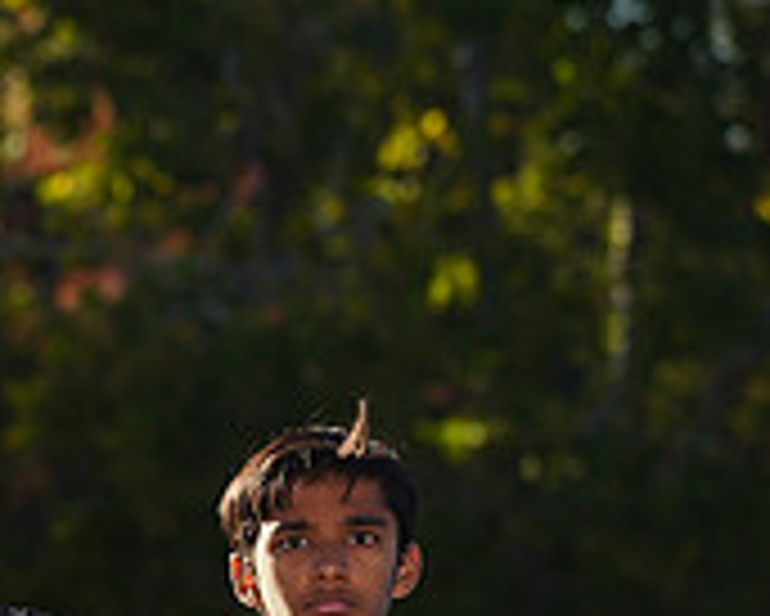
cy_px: 861
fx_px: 14251
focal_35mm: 625
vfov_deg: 2.5
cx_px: -347
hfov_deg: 3.1
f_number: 8
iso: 100
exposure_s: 1/250
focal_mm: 196
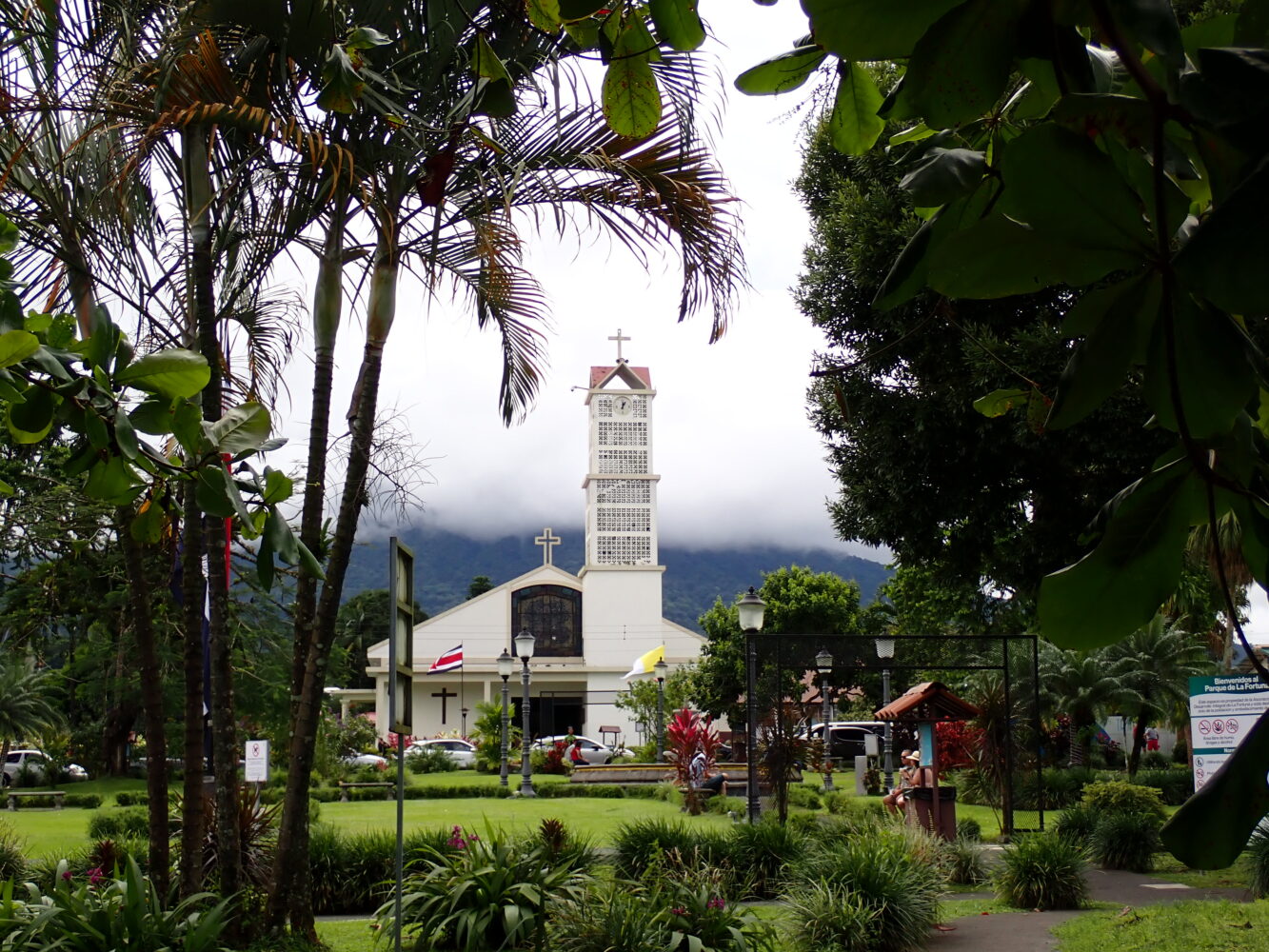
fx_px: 2126
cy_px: 476
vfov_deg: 25.2
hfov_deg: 33.2
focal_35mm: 58
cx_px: 634
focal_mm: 10.35
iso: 100
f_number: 5
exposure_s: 1/320
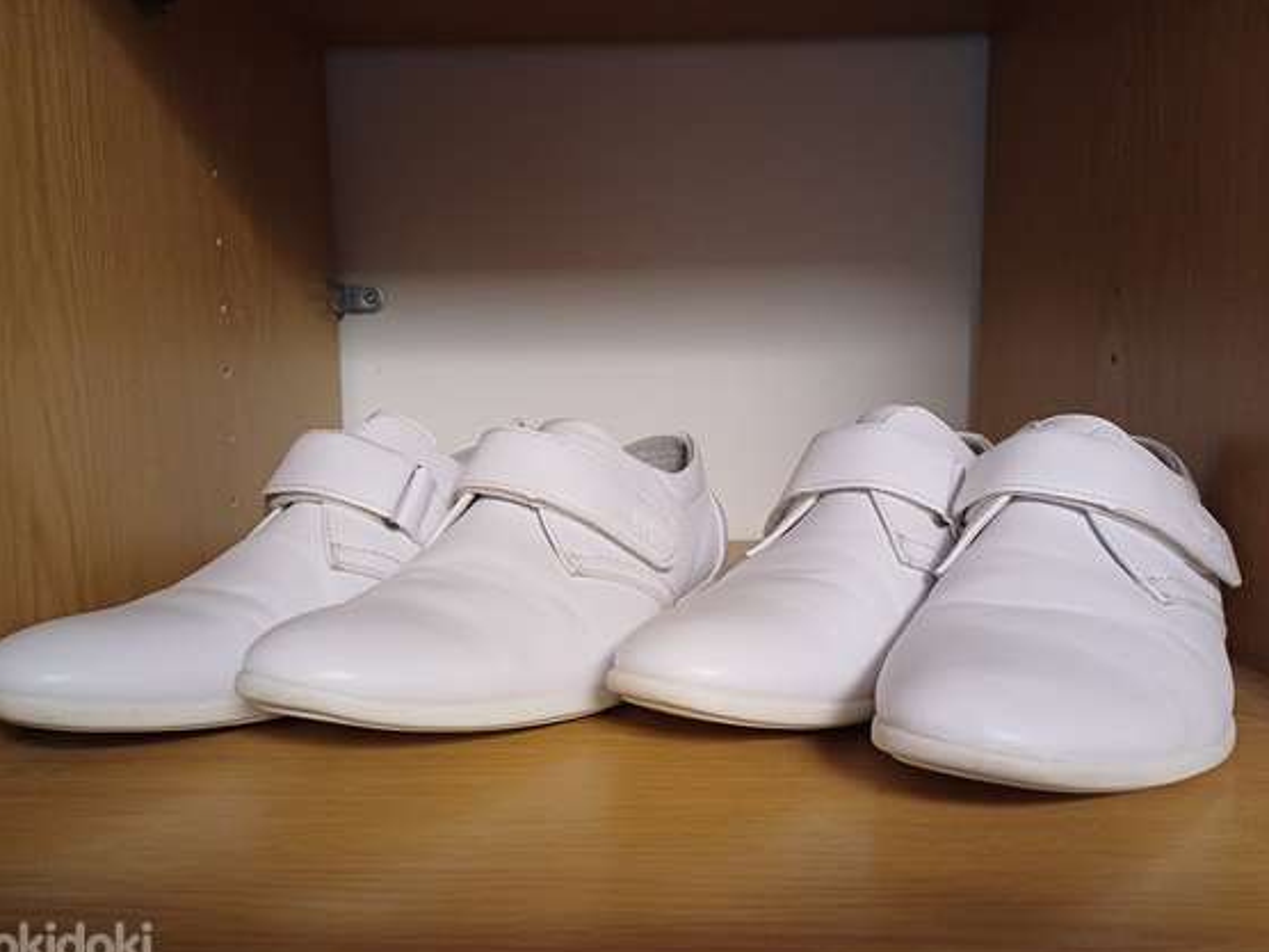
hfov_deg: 65.3
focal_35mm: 27
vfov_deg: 51.3
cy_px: 509
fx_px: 990
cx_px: 609
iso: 500
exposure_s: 1/25
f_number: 1.8
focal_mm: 4.65
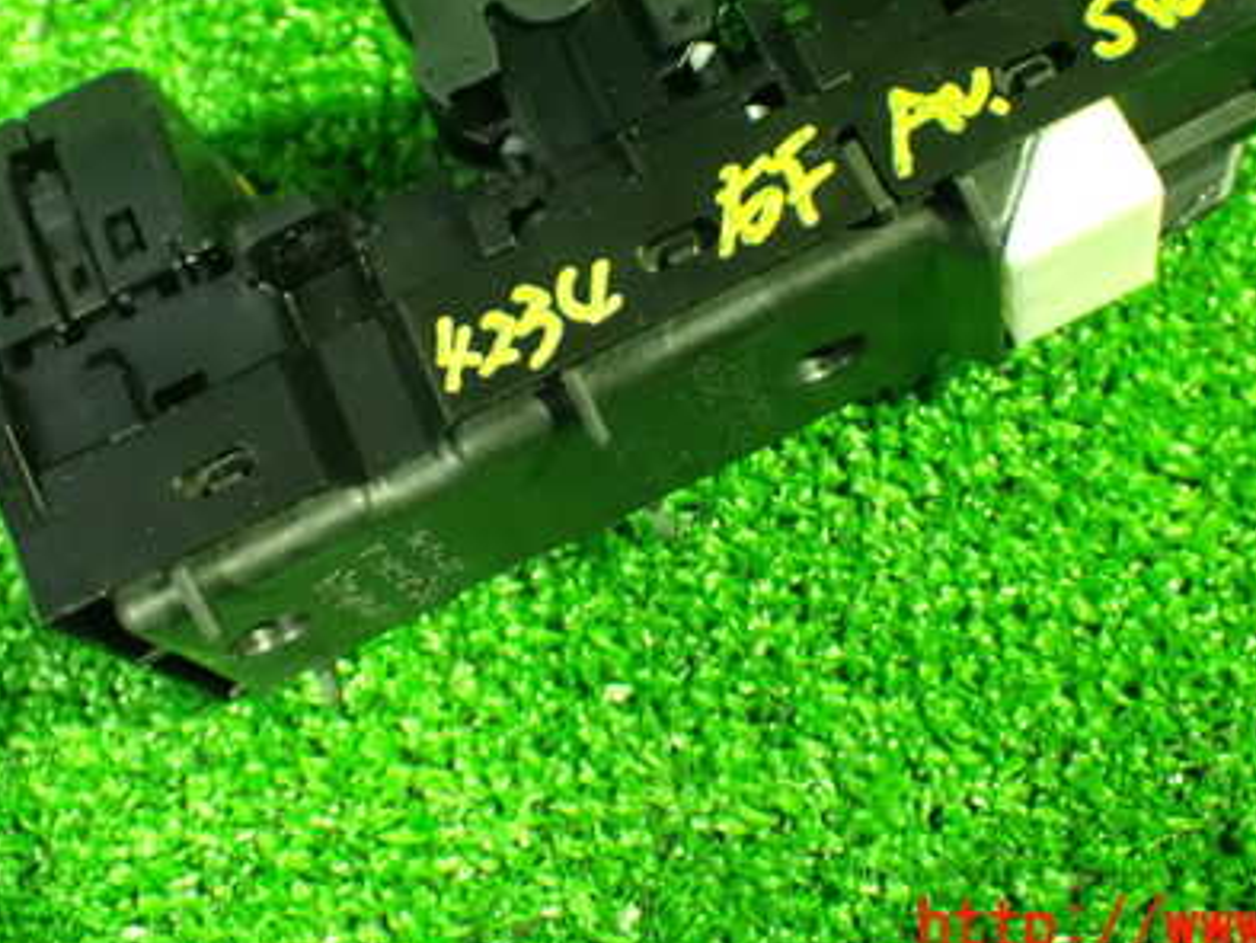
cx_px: 681
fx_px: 2105
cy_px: 249
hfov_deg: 33.2
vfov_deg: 25.0
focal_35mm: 58
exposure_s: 1/20
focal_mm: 6.83
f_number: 2.7
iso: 1600
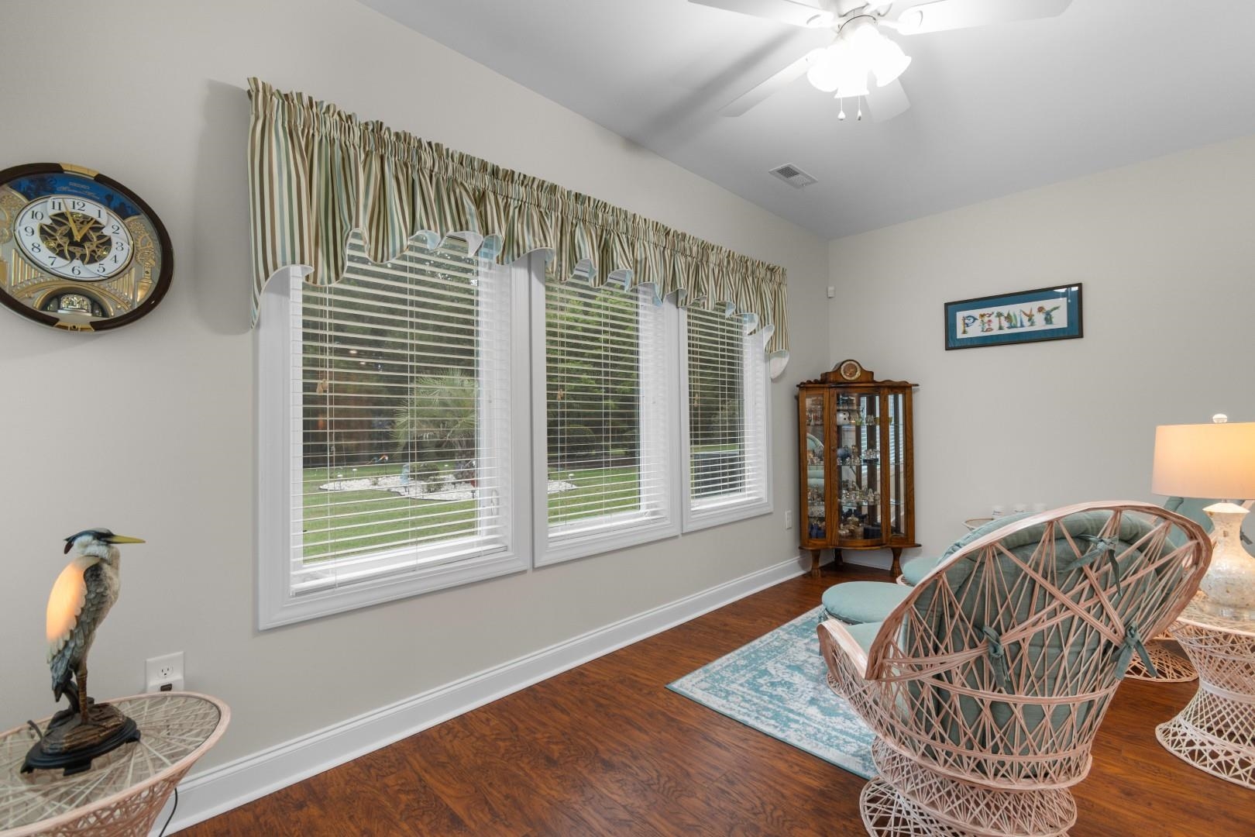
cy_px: 418
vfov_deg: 77.3
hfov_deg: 100.4
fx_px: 523
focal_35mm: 15
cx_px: 628
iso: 100
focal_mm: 10
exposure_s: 1/8
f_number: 4.5
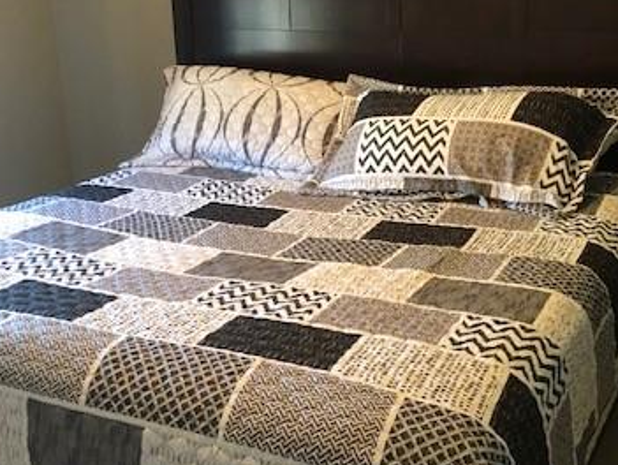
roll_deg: +2.2
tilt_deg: -17.5
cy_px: 236
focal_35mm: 51
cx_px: 338
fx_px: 911
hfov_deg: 37.4
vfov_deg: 28.6
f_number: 1.8
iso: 100
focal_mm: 3.99
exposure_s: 1/9
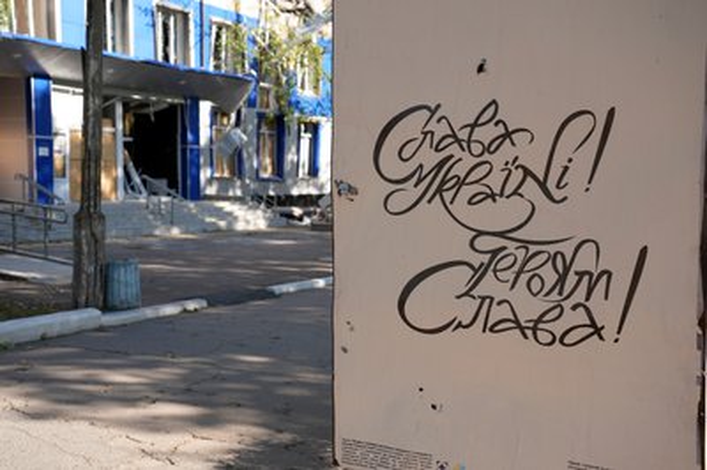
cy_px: 235
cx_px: 354
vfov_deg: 33.3
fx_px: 785
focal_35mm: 40
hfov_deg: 48.5
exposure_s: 1/200
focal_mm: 40
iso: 80
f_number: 4.5
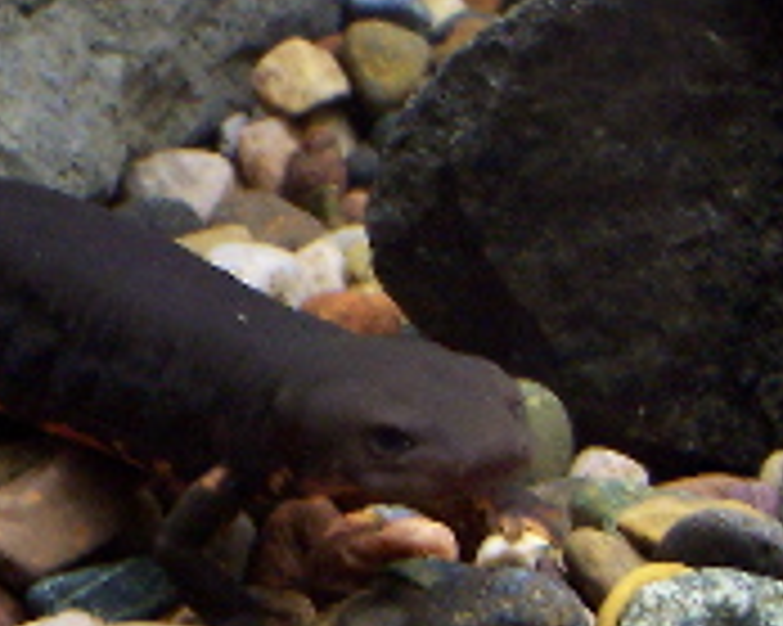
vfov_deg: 14.8
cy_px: 430
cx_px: 14
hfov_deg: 18.0
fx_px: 2409
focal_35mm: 104
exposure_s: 1/15
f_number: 2.8
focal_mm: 5.6
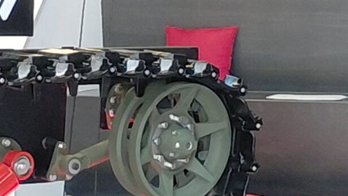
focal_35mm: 113
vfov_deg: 10.6
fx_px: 1043
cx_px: 91
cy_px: 220
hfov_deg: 18.8
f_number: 1.8
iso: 250
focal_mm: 4.69
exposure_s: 1/50.1
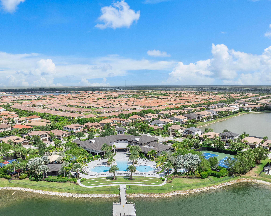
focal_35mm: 29
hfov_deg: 60.3
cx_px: 122
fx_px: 233
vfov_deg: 50.0
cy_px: 107
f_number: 2.8
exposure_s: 1/2000
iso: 100
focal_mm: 12.29
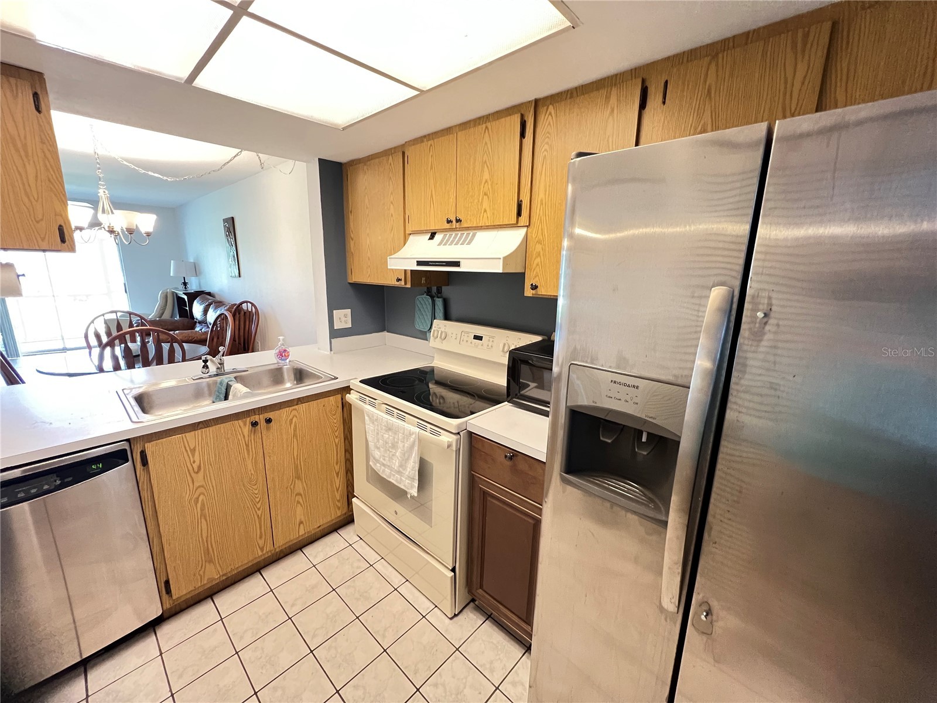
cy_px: 352
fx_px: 352
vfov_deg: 89.9
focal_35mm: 13
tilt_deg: -12.9
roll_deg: -0.9
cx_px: 468
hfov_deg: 106.2
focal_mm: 1.57
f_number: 1.8
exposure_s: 1/60
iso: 500
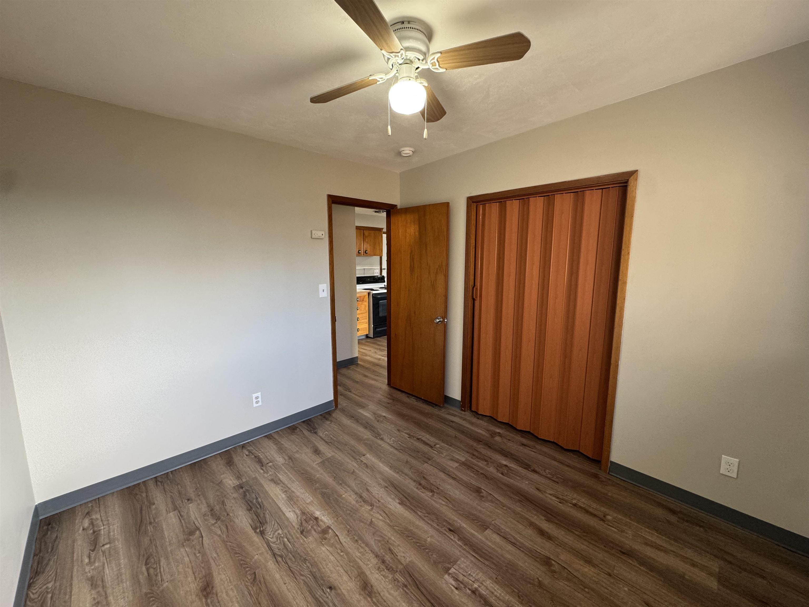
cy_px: 304
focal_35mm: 14
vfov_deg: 85.7
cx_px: 404
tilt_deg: -8.8
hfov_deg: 102.1
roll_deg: -0.5
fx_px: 327
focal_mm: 2.22
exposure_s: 1/60
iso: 160
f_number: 2.2
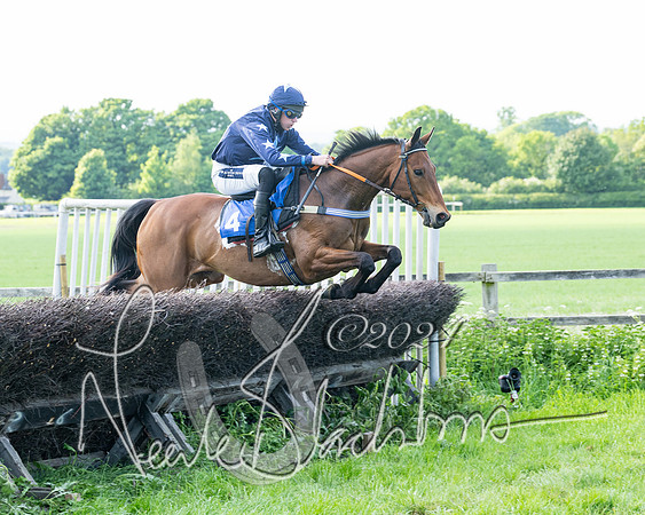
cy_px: 258
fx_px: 2335
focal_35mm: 122
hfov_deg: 15.7
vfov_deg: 12.6
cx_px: 285
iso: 400
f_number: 4
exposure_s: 1/800
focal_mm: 75
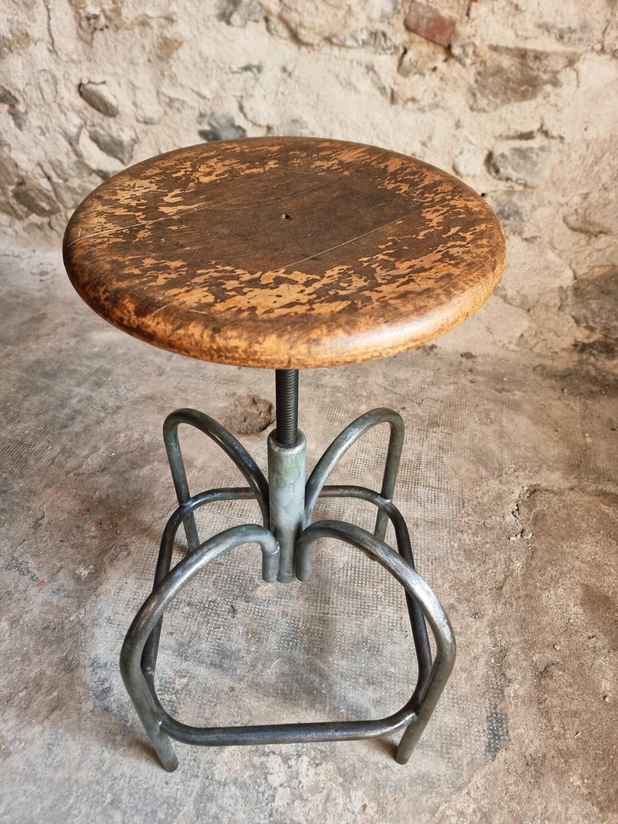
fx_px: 571
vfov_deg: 71.6
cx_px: 309
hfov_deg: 56.8
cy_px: 412
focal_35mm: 24
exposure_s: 1/50
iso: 320
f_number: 1.8
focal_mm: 6.7
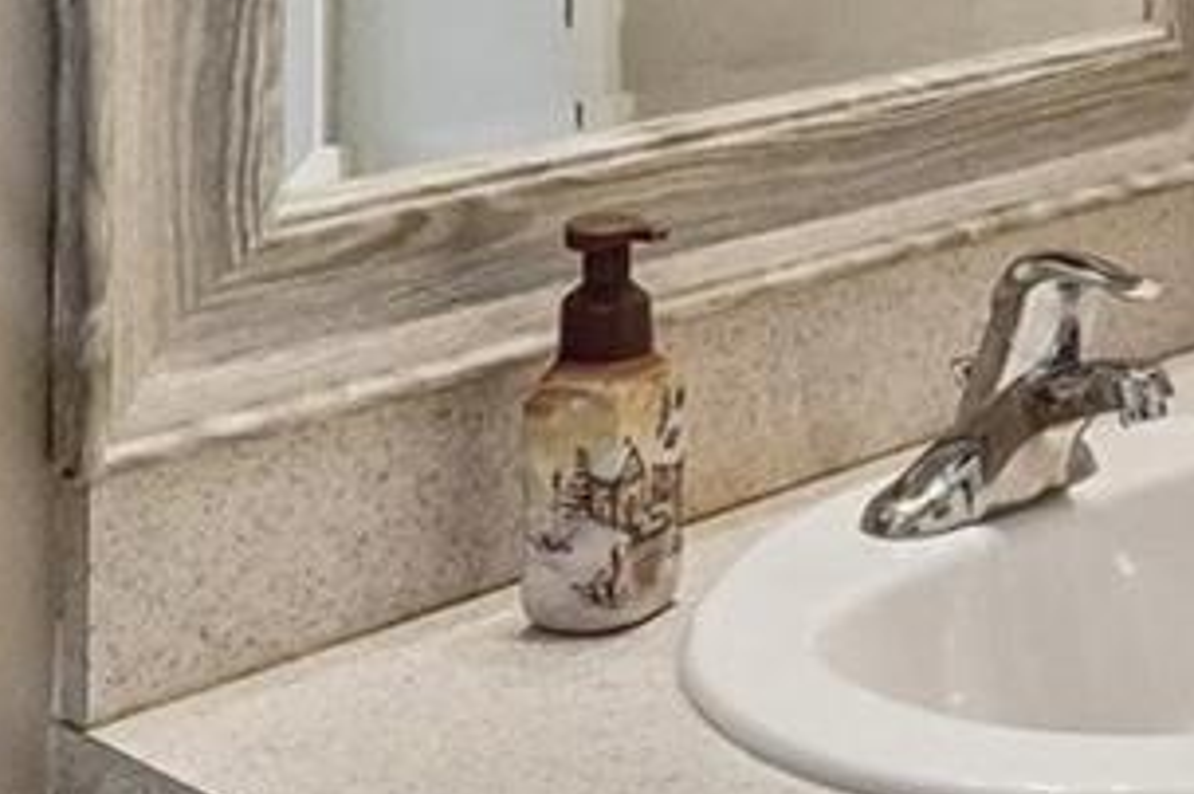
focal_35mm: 79
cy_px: -362
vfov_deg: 15.9
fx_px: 2617
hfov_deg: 24.2
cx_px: 1269
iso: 3200
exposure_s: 1/30
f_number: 8
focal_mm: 10
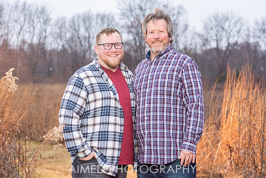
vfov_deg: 16.1
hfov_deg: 23.9
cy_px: 89
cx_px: 133
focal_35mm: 85
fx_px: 628
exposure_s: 1/200
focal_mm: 85
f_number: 5.6
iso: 1600
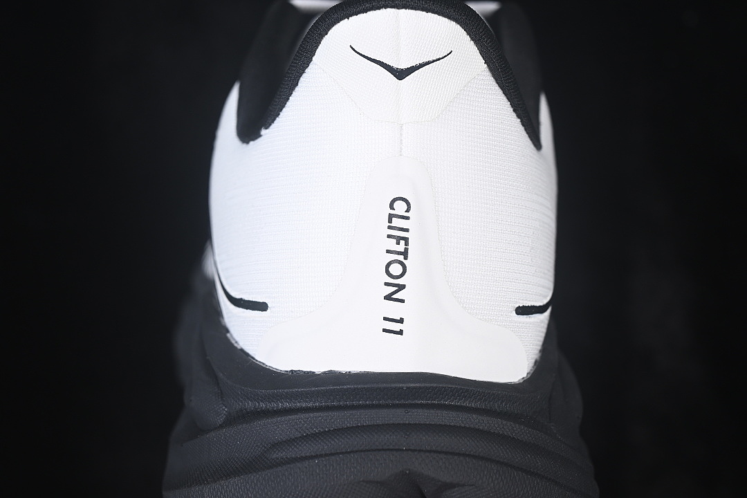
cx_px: 374
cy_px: 249
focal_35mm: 75
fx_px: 1556
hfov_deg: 27.0
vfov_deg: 18.2
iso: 160
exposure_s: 1/80
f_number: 7.1
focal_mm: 50
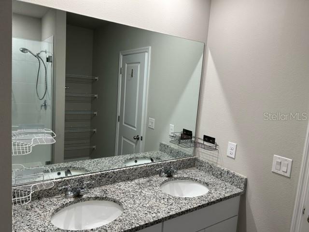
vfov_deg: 53.1
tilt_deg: -7.7
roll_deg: -4.5
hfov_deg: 67.3
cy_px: 116
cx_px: 154
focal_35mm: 26
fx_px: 232
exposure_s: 1/120
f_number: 1.5
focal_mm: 5.7
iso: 80
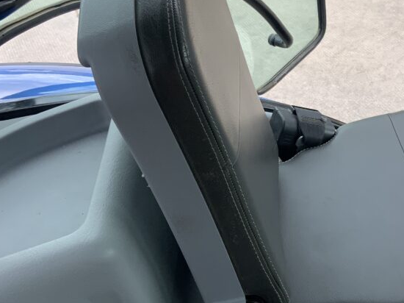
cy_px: 110
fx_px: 630
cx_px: 301
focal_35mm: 54
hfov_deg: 34.8
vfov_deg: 26.9
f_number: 1.8
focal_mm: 3
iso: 16
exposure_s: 1/281
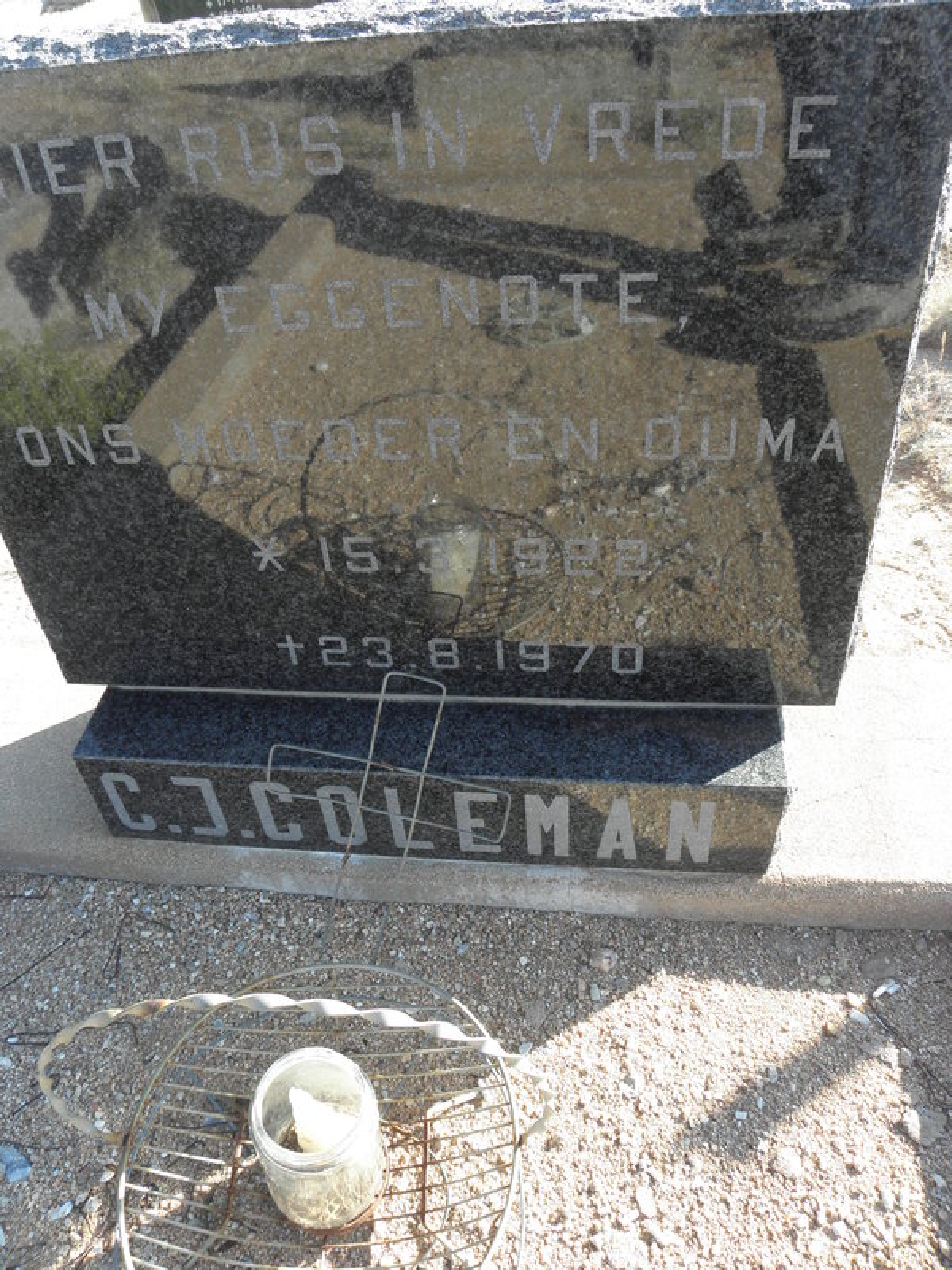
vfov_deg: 67.3
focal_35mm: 26
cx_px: 476
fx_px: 953
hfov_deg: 53.1
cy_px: 635
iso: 64
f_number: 4.5
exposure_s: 1/60
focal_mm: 4.6
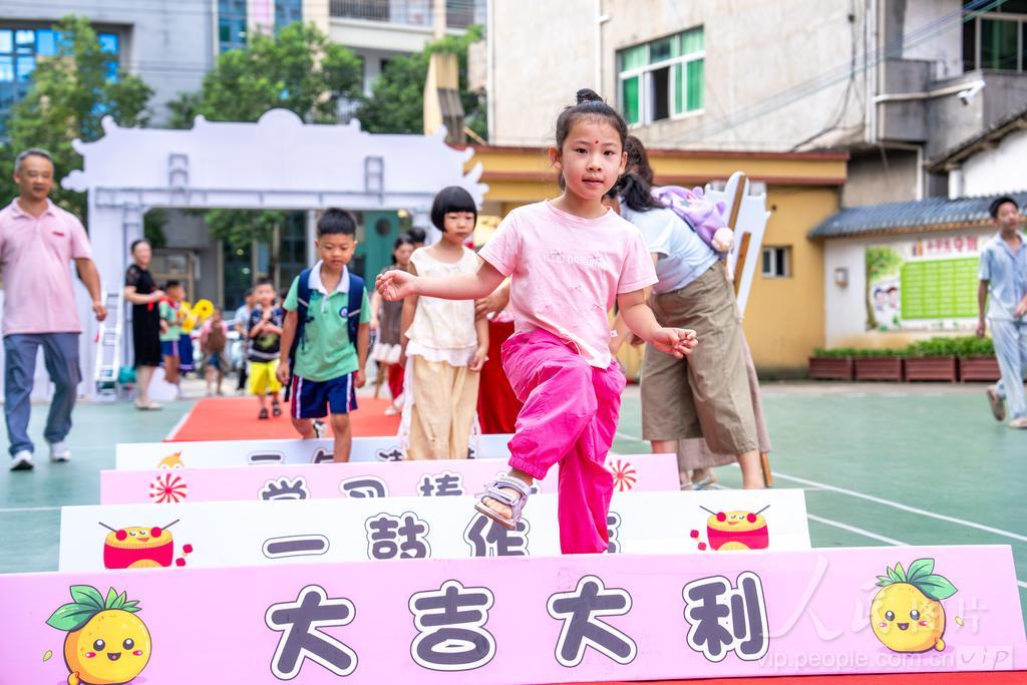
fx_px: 1769
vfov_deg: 21.9
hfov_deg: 32.4
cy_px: 342
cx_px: 514
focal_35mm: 62
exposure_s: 1/400
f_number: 4.5
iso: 250
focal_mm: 62
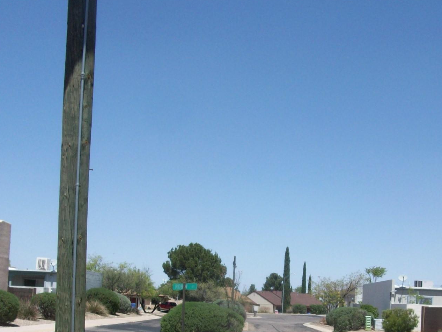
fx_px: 702
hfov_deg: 34.7
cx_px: 286
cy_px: 247
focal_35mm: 55
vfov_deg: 26.2
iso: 64
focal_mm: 5.7
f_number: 5.5
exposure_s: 1/375
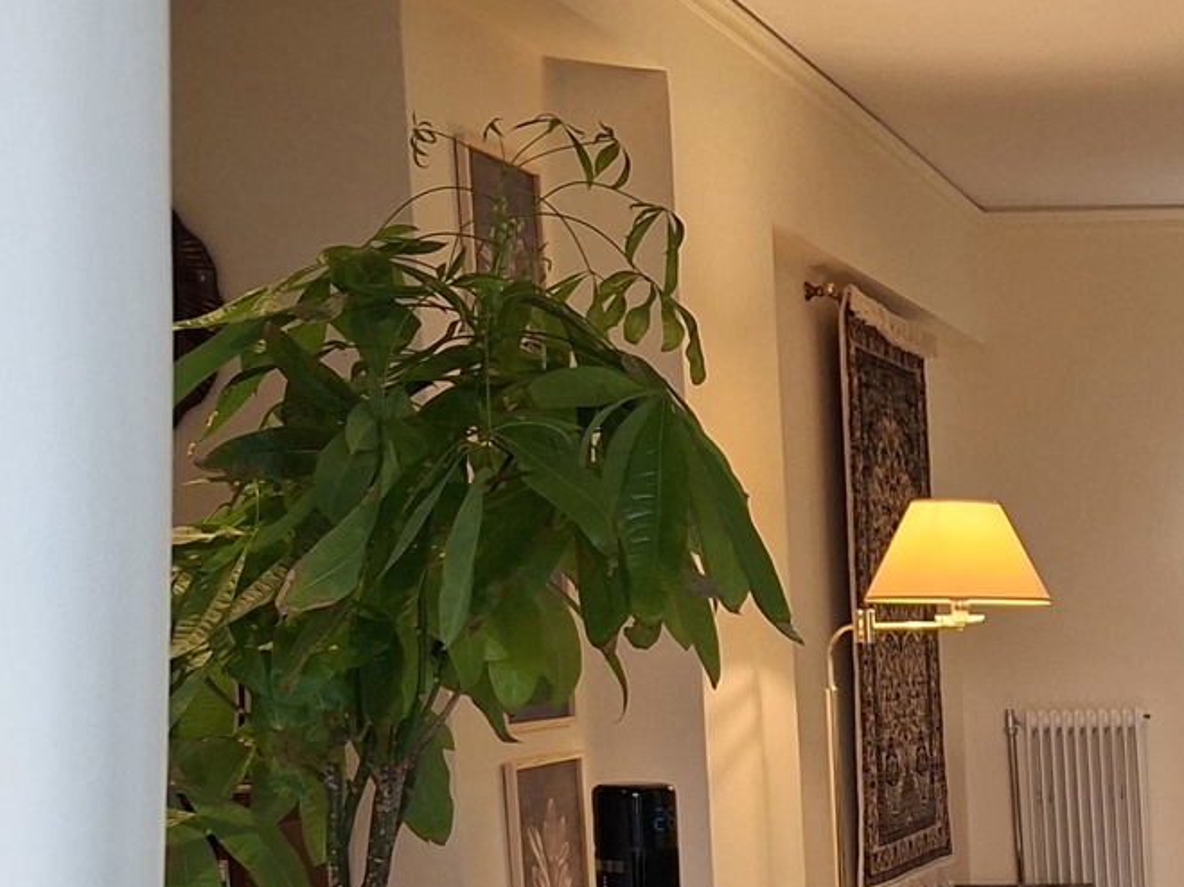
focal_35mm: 67
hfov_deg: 26.4
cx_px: 1351
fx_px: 2291
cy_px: 1000
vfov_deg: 20.8
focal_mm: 5.54
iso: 250
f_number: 1.8
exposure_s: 1/100
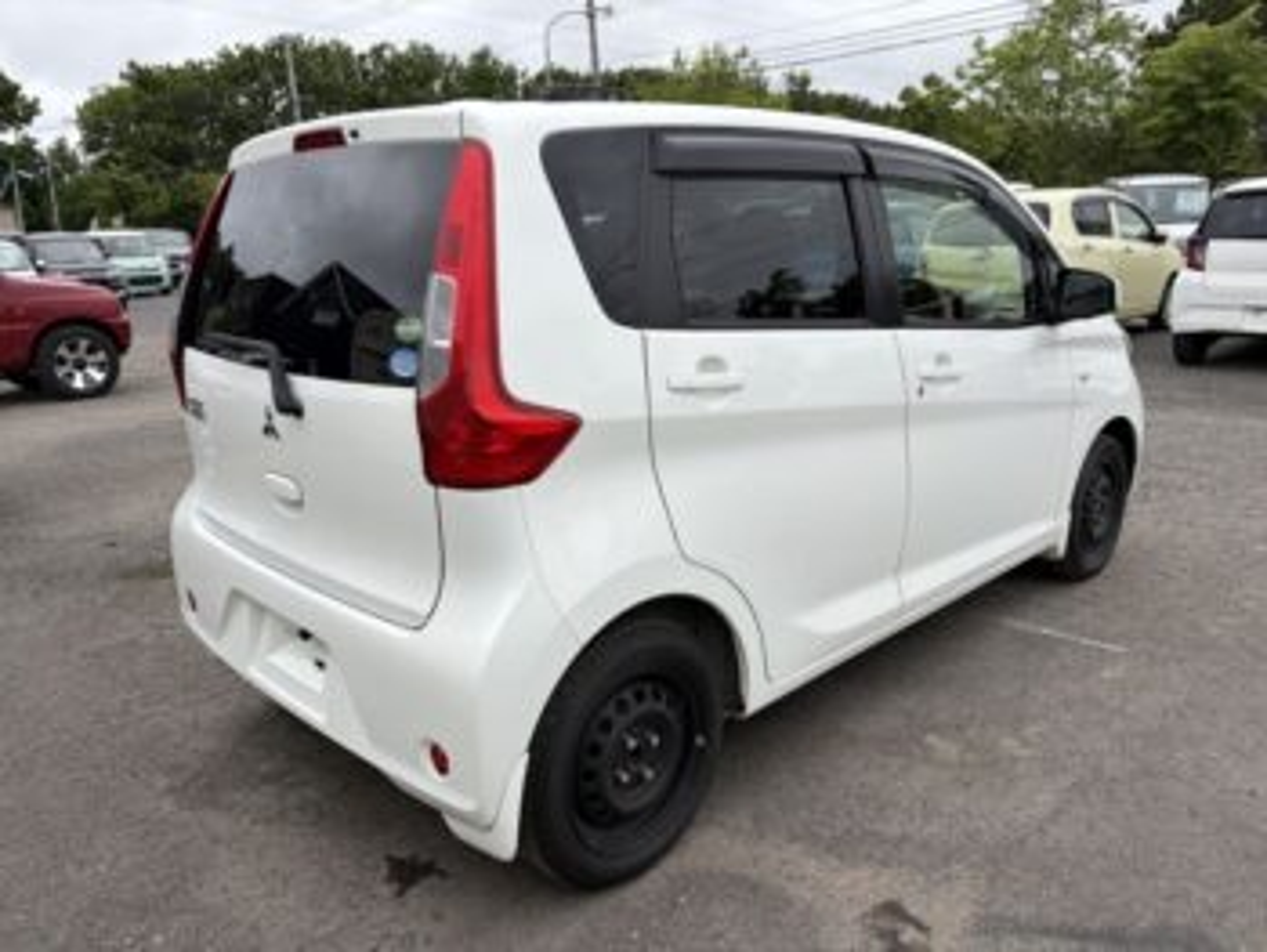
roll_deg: +1.7
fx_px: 952
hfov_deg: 67.3
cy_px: 476
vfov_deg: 53.1
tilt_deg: -14.3
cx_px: 634
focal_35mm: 26
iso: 50
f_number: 1.6
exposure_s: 1/2538
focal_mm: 5.96
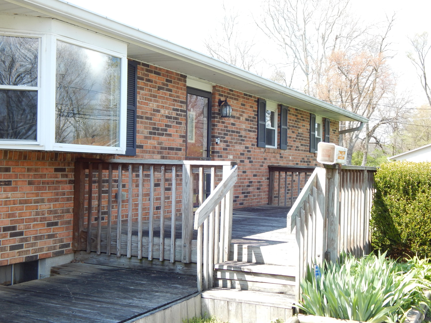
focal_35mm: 48
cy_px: 162
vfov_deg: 30.3
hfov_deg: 39.7
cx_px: 216
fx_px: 598
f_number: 3.7
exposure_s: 1/250
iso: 125
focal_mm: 8.6
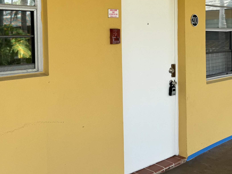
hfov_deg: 42.4
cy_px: 49
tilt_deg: -2.3
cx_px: 77
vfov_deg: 32.4
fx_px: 295
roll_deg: +0.6
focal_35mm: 44
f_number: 1.78
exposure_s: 1/900
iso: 80
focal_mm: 6.76
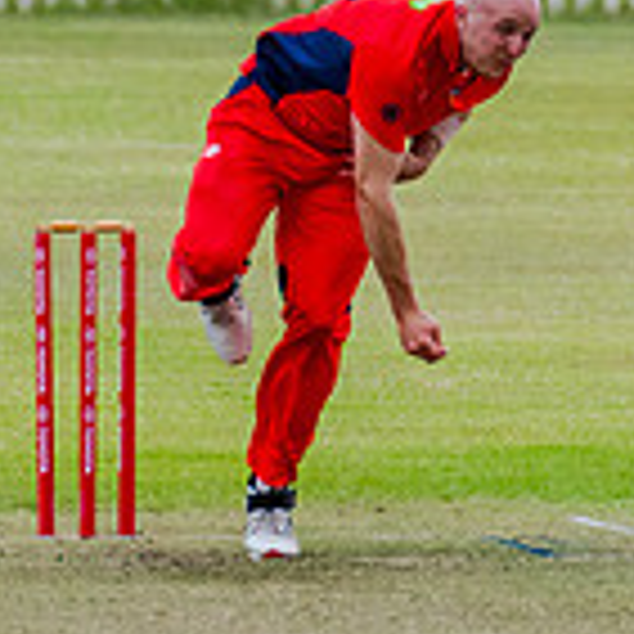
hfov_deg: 0.7
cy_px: 383
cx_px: 301
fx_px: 50498
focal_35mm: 2437
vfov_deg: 0.7
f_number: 9
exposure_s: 1/1000
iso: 800
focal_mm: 600
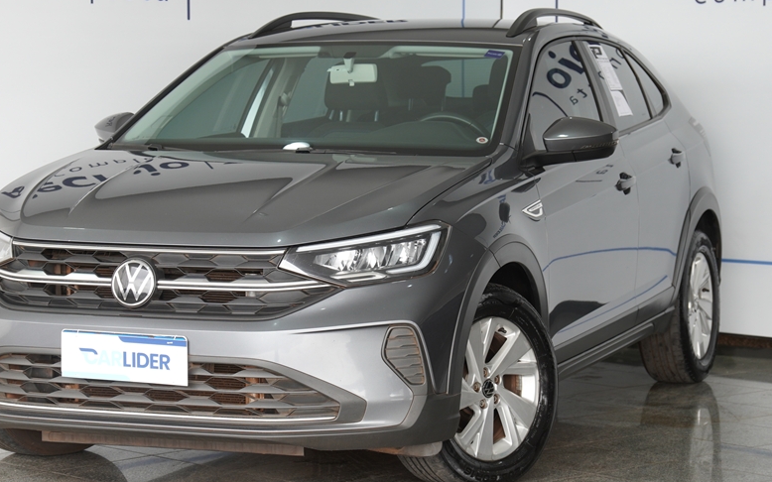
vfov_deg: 12.7
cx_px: 338
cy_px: 233
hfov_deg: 20.3
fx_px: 2160
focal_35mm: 103
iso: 200
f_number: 3.2
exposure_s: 1/100
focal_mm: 51
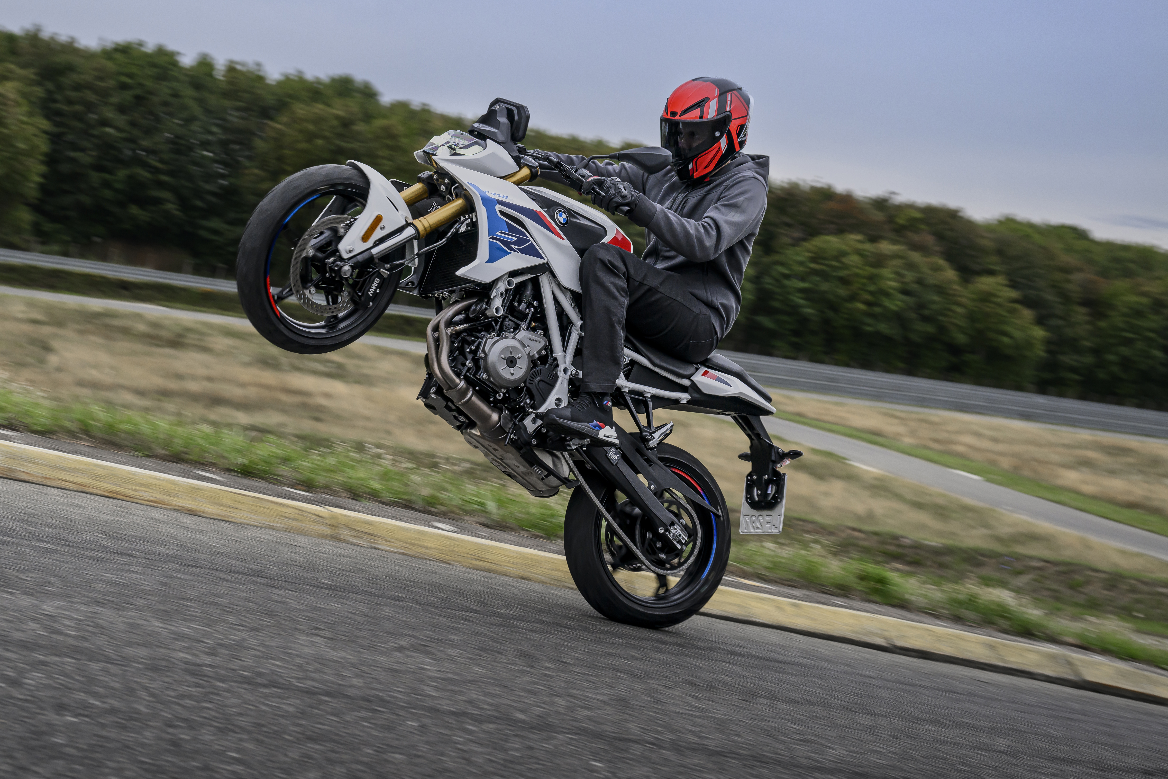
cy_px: 369
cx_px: 470
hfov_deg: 33.3
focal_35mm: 60
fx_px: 1947
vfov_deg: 22.6
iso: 320
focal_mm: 50
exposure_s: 1/250
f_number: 5.6
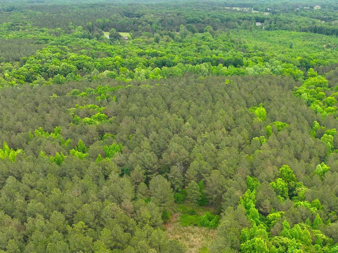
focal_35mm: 41
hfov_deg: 45.6
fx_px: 400
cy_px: 172
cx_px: 197
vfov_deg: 34.7
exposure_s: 1/200
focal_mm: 12.29
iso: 200
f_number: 2.8
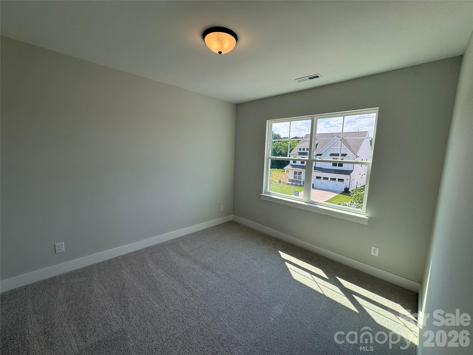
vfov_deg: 85.7
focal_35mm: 14
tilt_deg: -6.5
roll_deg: -2.6
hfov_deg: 102.1
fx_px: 191
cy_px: 178
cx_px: 236
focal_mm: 2.22
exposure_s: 1/386
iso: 40
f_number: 2.2
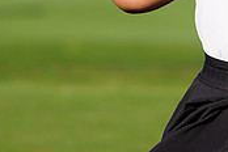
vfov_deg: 1.8
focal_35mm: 763
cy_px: -87
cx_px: 308
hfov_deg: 2.7
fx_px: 4832
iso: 100
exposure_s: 1/500
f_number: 5.6
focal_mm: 229
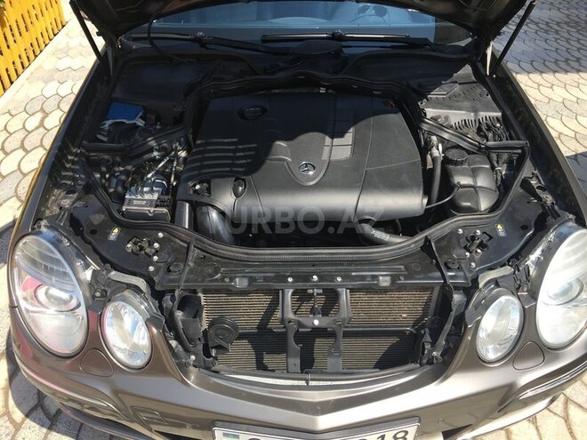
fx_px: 492
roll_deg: -1.0
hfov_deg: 61.7
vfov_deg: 48.2
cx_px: 294
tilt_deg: -35.1
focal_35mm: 29
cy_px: 220
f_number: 2.2
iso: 25
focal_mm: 4.15
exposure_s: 1/884
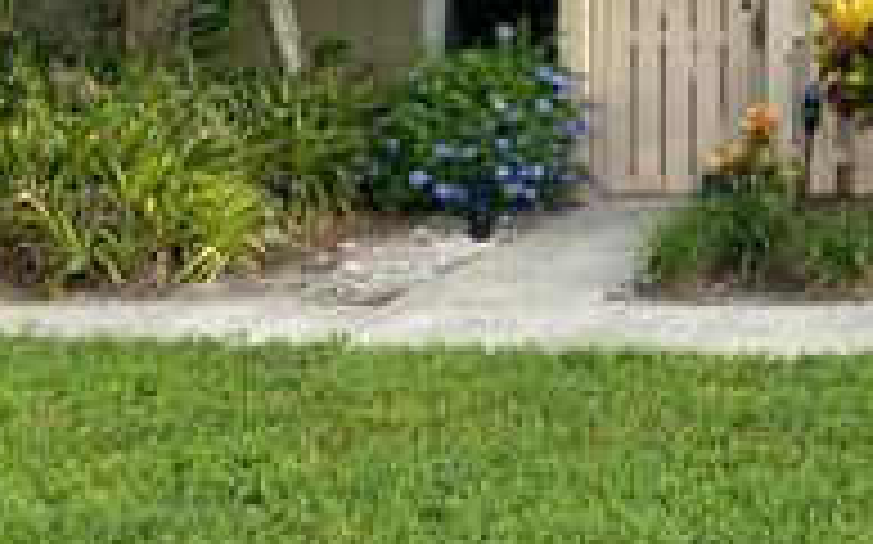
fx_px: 1688
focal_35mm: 71
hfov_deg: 26.4
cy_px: -169
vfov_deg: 17.2
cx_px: 994
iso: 32
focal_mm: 4.25
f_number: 1.8
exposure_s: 1/1135
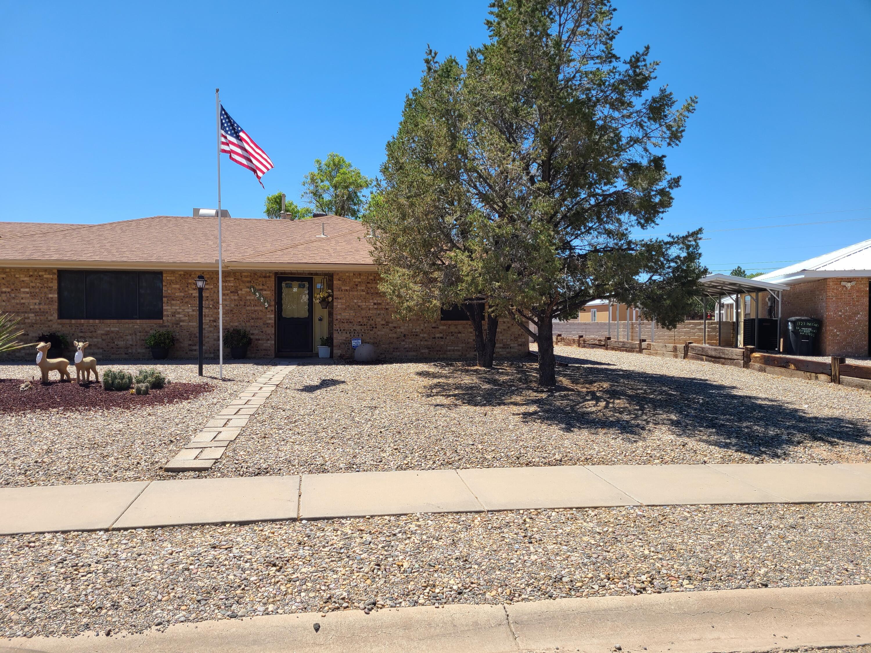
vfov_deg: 53.1
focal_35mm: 26
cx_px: 436
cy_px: 326
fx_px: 654
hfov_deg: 67.3
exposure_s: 1/1775
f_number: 1.8
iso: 40
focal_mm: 5.4
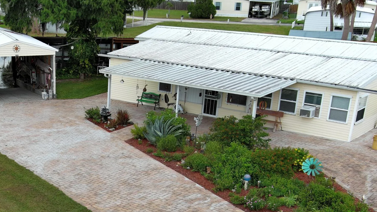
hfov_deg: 34.8
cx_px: 69
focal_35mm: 58
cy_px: 184
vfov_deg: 20.4
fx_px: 580
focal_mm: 10.57
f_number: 2.8
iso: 100
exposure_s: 1/612
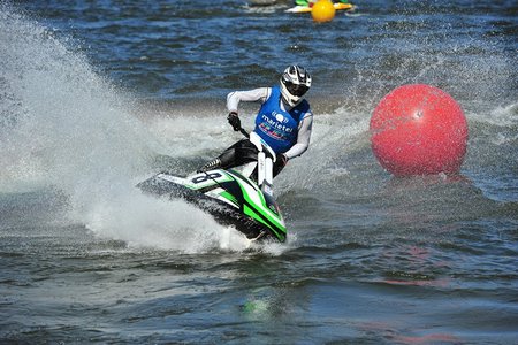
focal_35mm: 135
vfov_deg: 10.2
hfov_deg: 15.2
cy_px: 172
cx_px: 259
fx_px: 1942
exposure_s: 1/2000
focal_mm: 135
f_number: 5.6
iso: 200
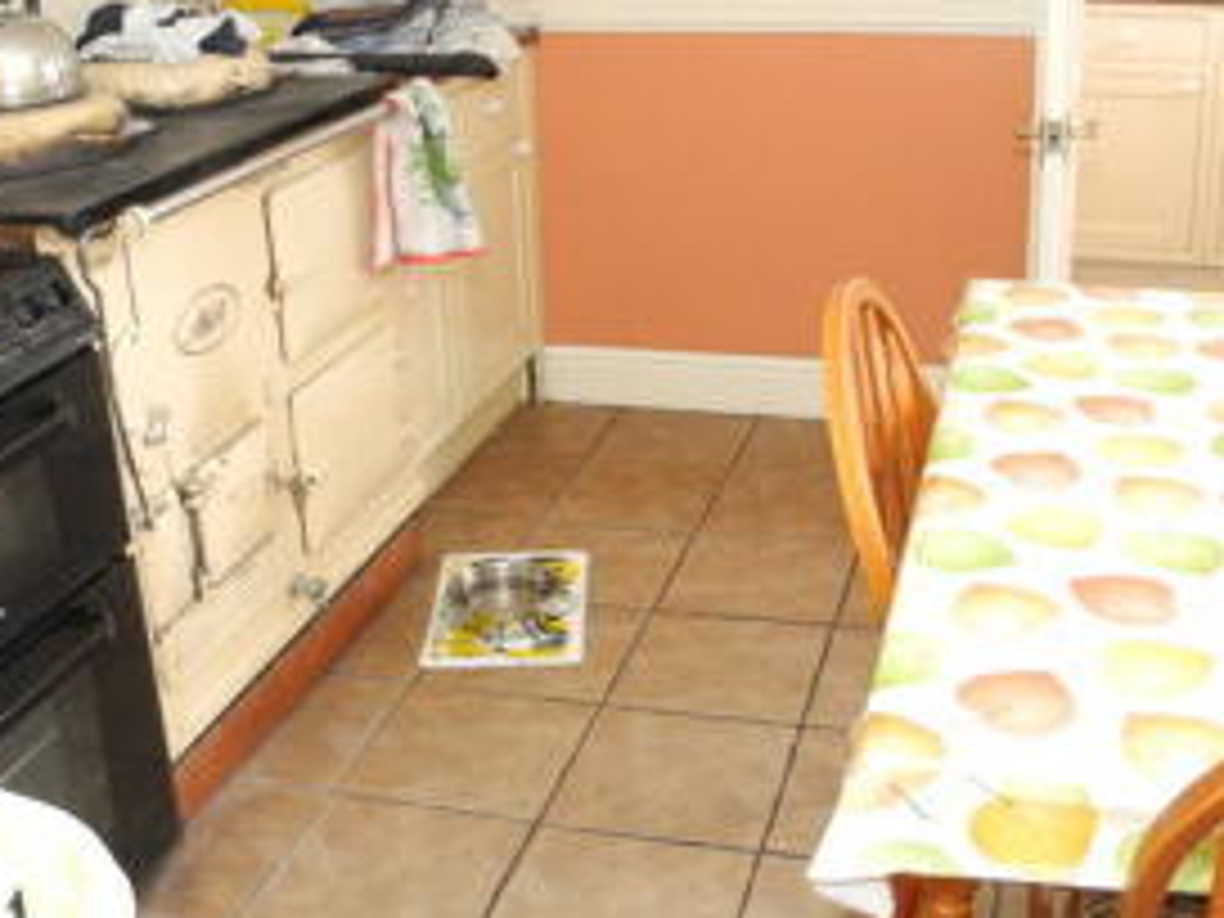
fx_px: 2122
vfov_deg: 24.4
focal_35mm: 60
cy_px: 362
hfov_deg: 32.2
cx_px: 668
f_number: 2.8
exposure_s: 1/30
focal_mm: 6
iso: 200
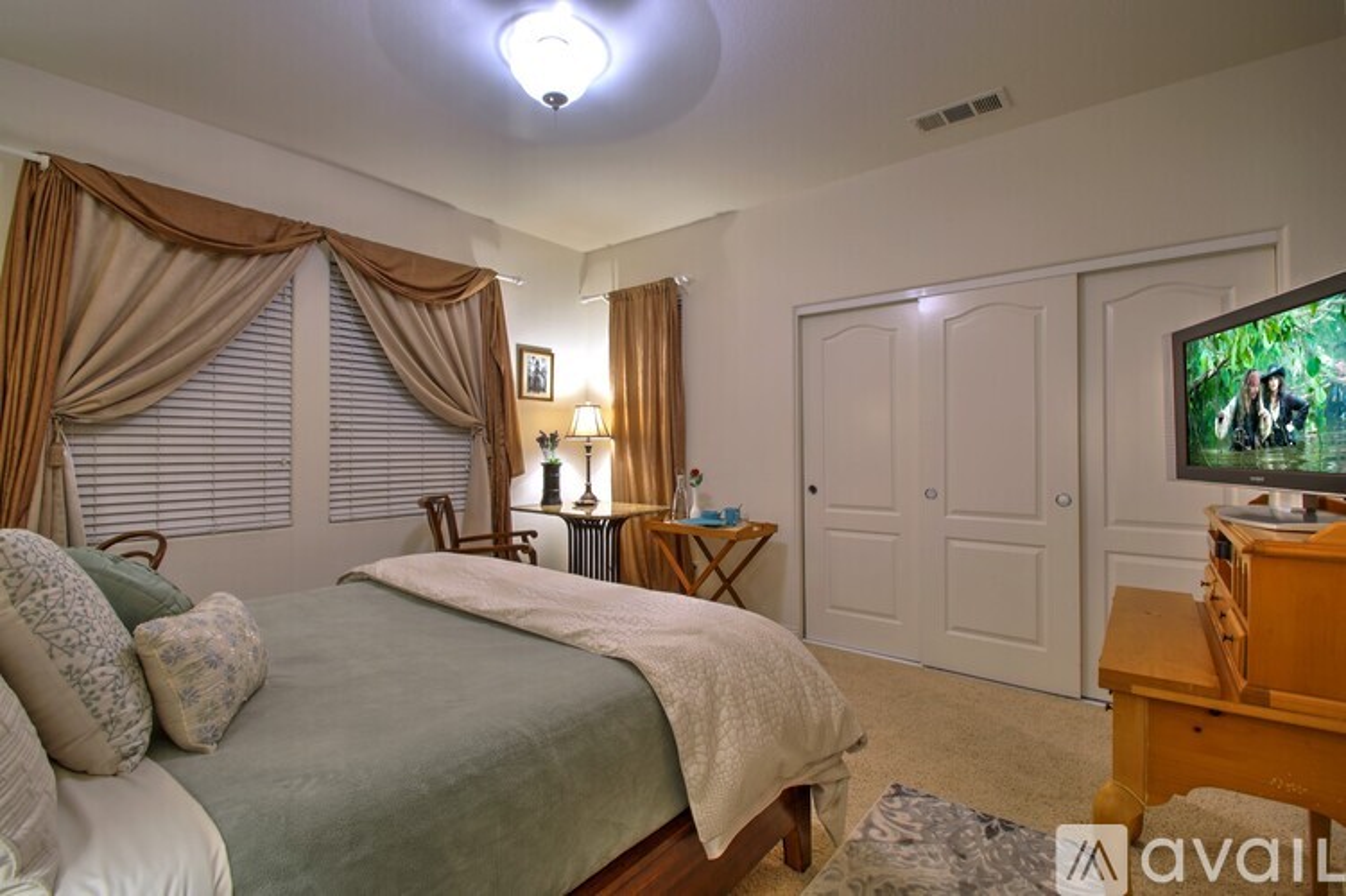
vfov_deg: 77.3
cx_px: 673
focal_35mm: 15
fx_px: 561
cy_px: 448
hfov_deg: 100.4
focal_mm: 10
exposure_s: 2
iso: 100
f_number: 11
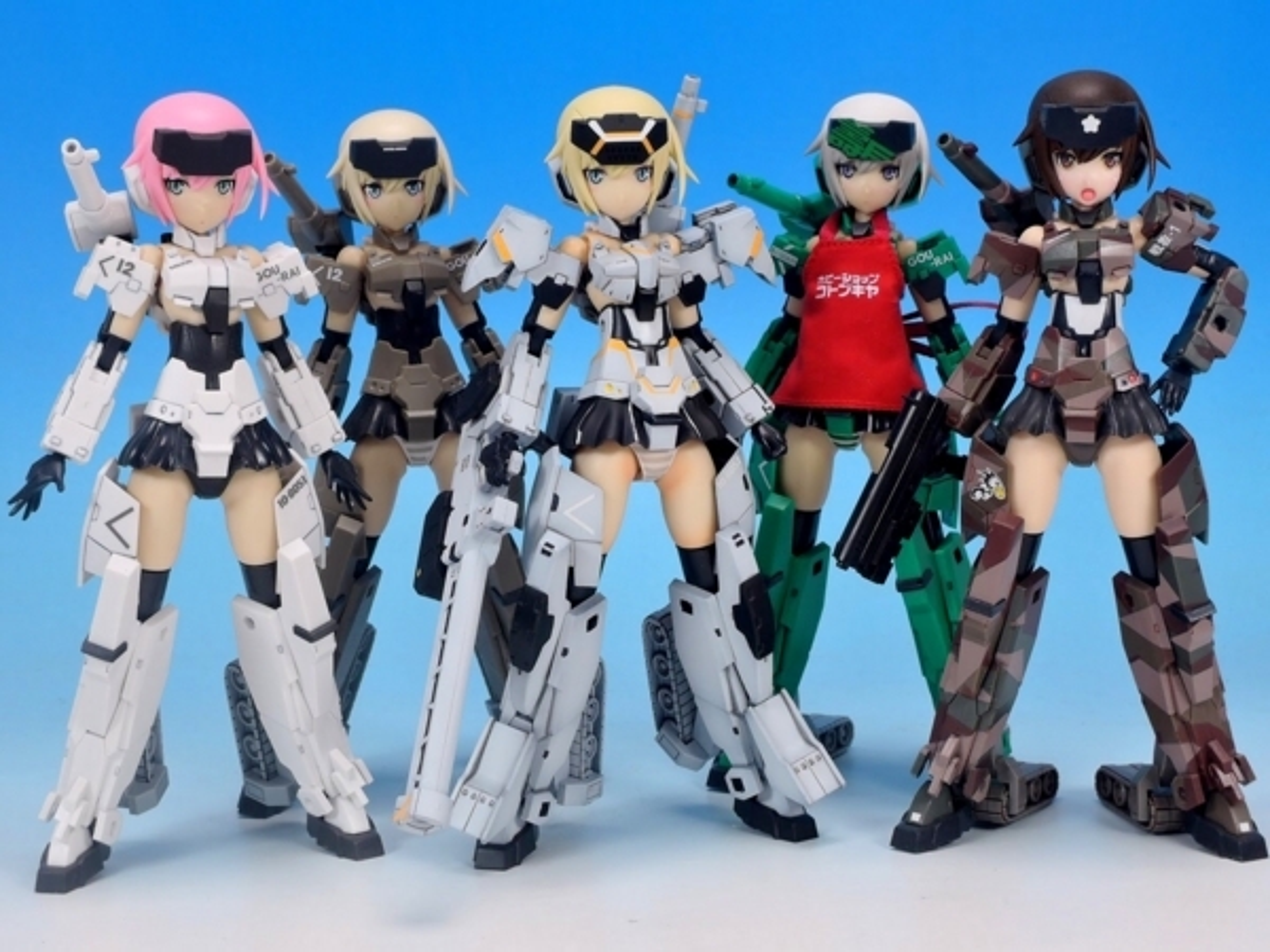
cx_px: 635
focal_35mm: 60
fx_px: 2201
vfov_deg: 24.4
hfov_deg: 32.2
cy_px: 476
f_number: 7.3
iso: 80
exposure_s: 1/1.3
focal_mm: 12.8
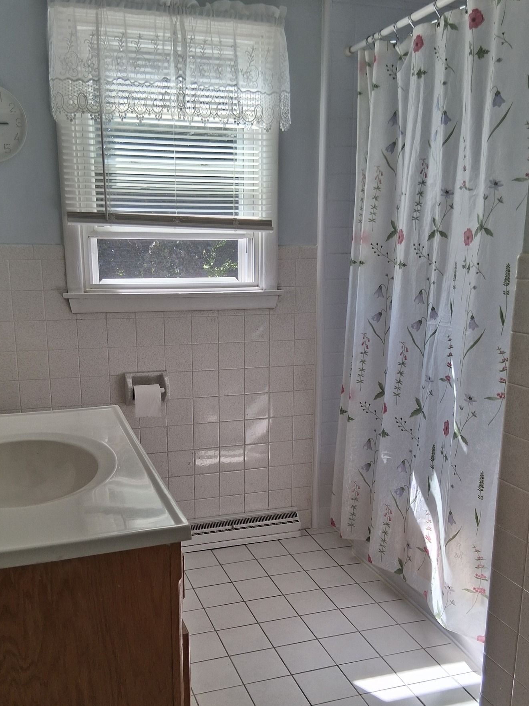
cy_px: 409
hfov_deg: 41.8
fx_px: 693
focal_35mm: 34
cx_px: 253
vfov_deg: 53.7
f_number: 1.8
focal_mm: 3.98
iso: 25
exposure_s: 1/111
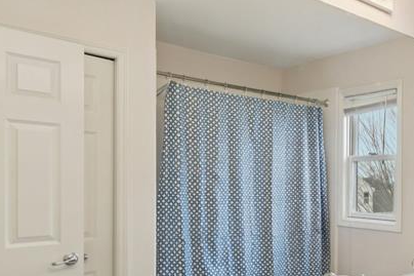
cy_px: 200
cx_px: 372
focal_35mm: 38
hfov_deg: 45.9
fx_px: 437
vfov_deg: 34.4
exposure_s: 1/30
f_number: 8
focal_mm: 10
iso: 320
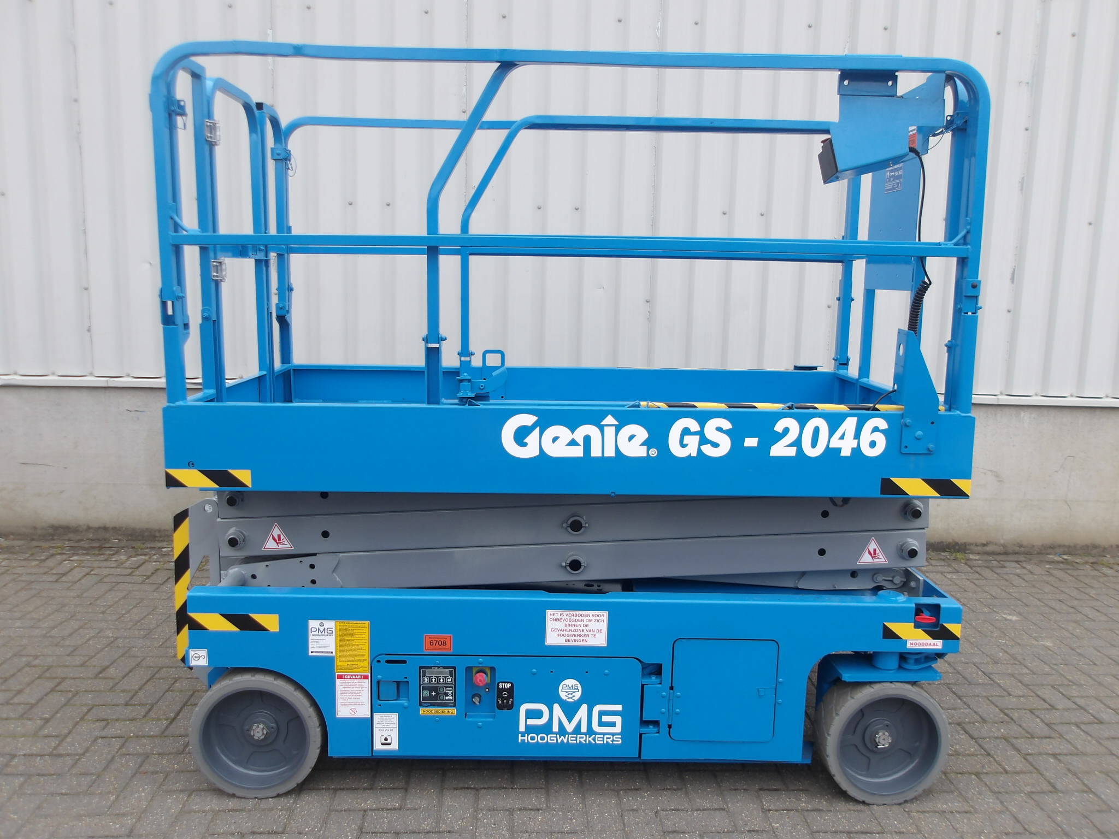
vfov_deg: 51.4
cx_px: 560
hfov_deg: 65.3
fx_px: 873
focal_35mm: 27
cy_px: 420
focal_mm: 4.9
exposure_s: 1/162
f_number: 3
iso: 100
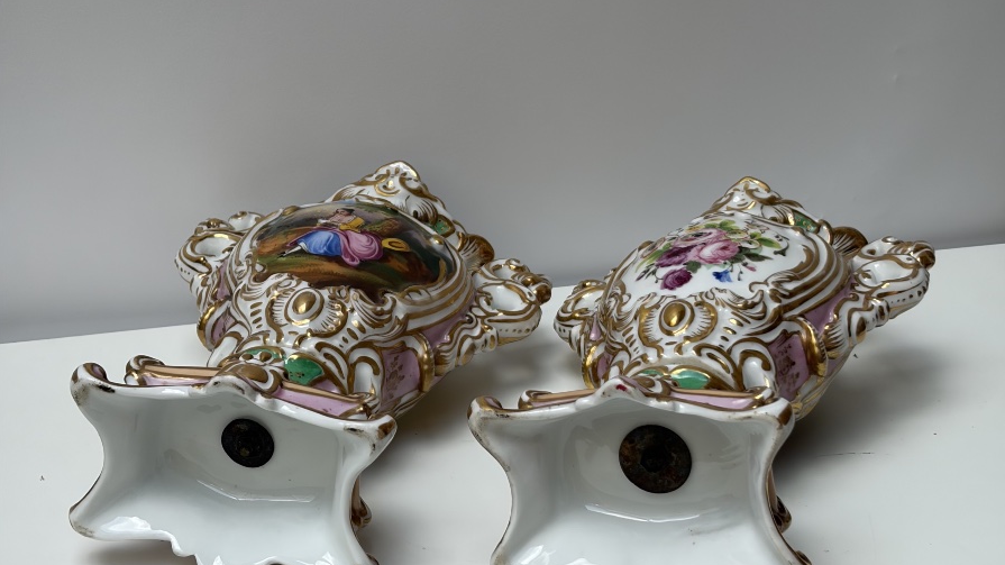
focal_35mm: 76
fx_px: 2025
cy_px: 201
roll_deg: +1.0
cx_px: 504
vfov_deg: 15.9
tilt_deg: -21.9
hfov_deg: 27.9
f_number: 1.6
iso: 25
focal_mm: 5.96
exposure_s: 1/169
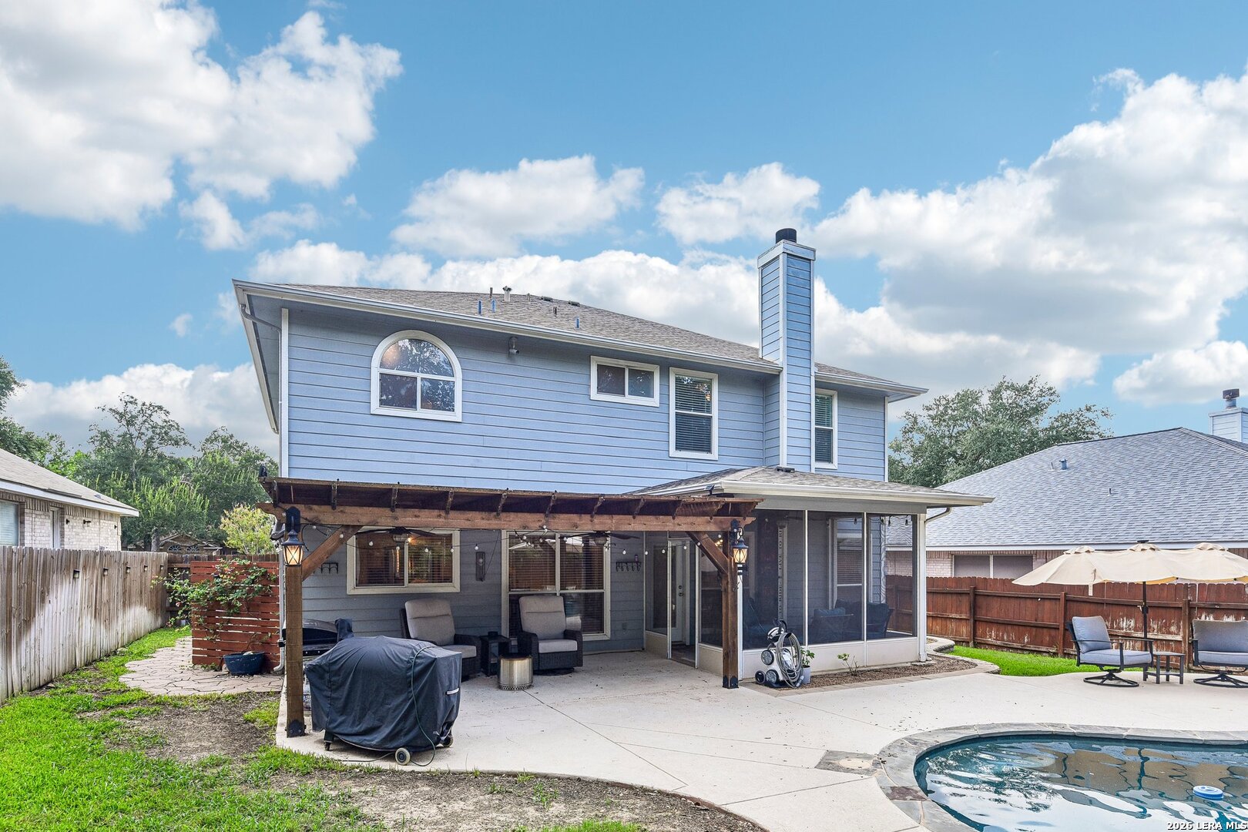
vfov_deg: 67.4
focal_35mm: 18
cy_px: 416
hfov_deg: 90.0
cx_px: 624
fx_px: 624
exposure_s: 1/160
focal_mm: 18
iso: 400
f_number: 8
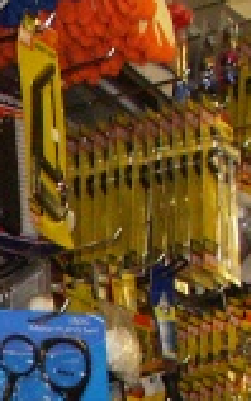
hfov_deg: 5.7
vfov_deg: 9.3
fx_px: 2404
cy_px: 579
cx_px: -416
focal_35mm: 220
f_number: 2.8
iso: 200
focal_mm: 8.18
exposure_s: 1/50
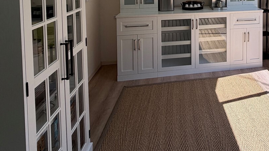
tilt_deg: -1.9
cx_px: 220
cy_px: -20
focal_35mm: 30
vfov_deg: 33.4
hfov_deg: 58.7
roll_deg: +0.4
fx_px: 214
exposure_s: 1/368
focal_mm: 2.22
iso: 50
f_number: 2.2
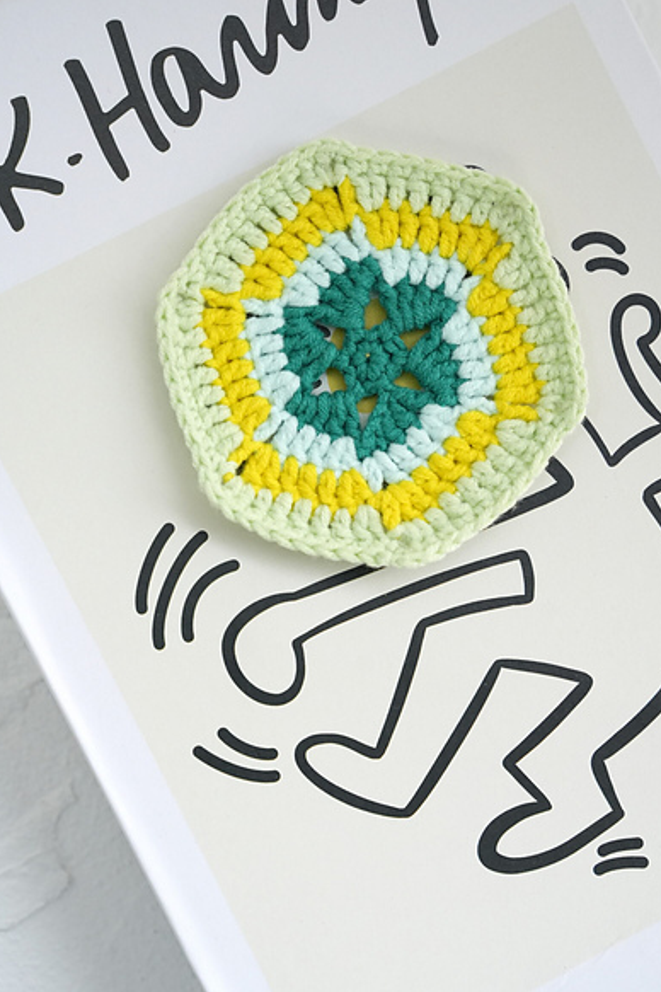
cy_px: 501
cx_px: 326
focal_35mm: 77
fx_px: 2121
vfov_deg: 26.3
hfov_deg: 17.7
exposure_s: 1/250
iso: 3200
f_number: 5
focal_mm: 70
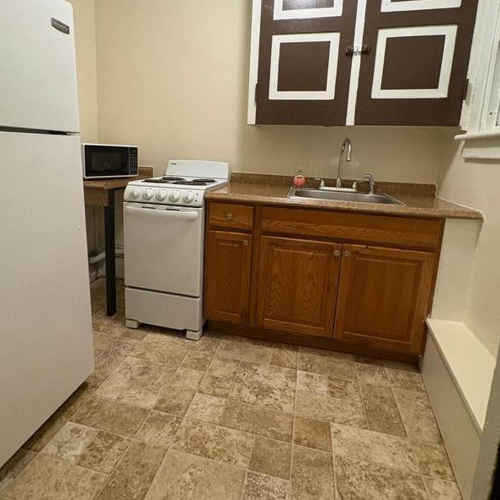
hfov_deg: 74.7
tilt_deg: -8.7
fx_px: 327
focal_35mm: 20
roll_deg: -2.6
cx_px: 227
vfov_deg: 74.2
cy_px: 207
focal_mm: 2.22
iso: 640
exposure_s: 1/60
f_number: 2.2
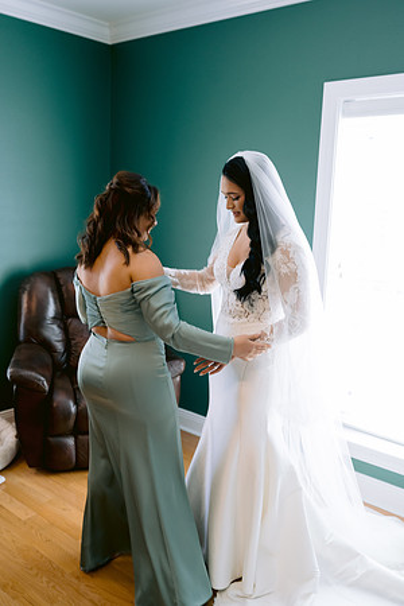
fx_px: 589
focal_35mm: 35
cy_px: 303
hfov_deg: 37.9
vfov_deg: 54.4
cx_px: 202
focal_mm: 35
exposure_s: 1/125
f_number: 3.2
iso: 640
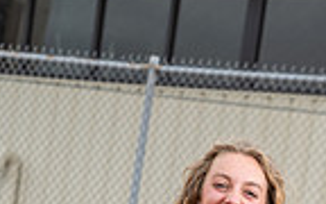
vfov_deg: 6.9
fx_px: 1608
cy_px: 462
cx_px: 249
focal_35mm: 181
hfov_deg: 11.5
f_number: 4.5
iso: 100
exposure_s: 1/250
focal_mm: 57
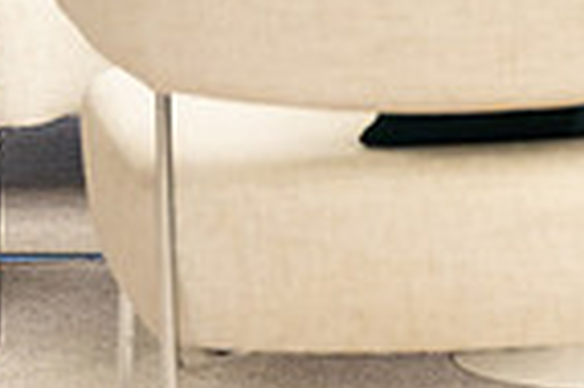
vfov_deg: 6.1
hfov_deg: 9.2
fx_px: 3565
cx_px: 707
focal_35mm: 220
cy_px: -339
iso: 1600
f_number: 3.2
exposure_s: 1/200
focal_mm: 52
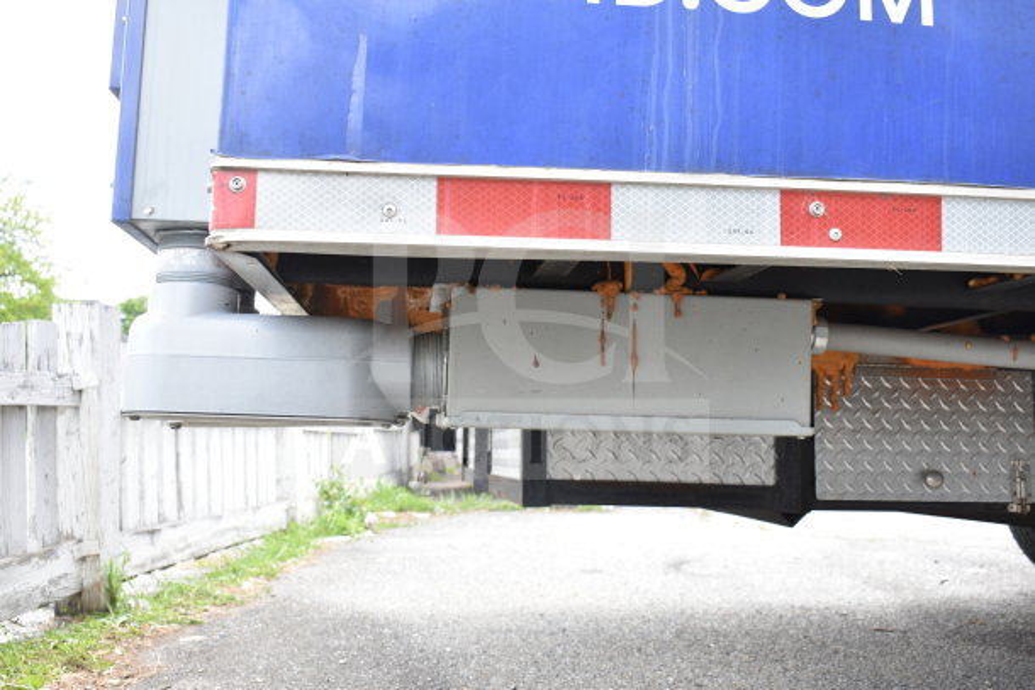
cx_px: 518
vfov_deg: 35.5
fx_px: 1078
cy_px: 345
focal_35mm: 38
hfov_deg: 51.3
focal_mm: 25
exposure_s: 1/100
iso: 200
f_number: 5
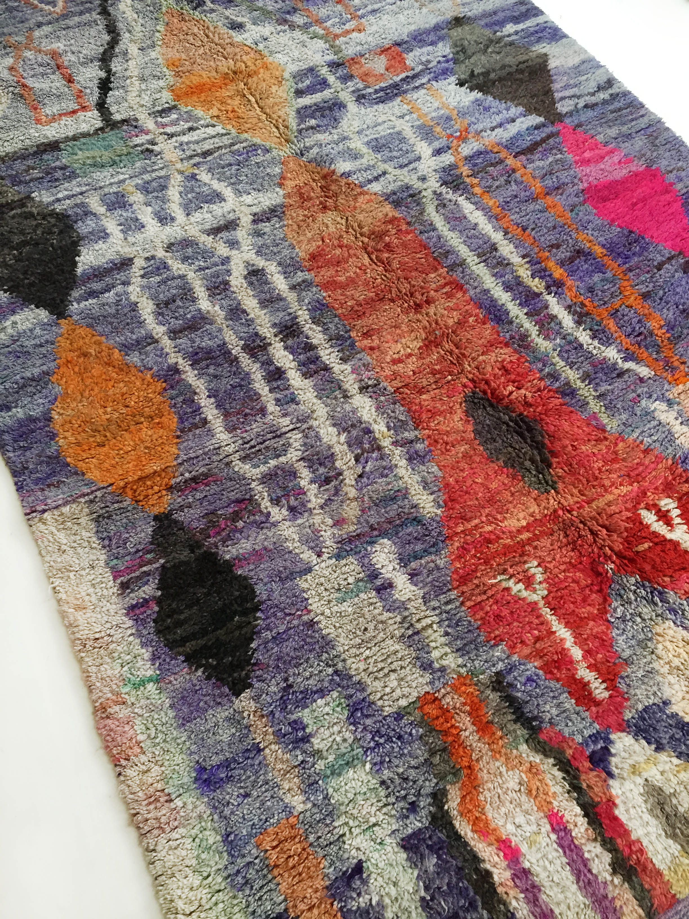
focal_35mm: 29
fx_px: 770
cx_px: 344
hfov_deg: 48.2
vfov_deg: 61.7
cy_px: 460
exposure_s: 1/33
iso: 125
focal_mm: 4.15
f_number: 2.2
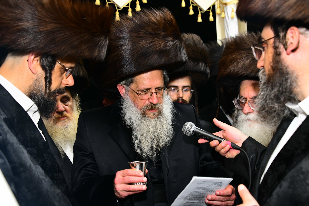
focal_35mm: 55
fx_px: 472
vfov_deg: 24.6
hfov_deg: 36.3
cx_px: 154
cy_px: 103
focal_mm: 55
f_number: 6.3
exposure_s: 1/160
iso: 1600
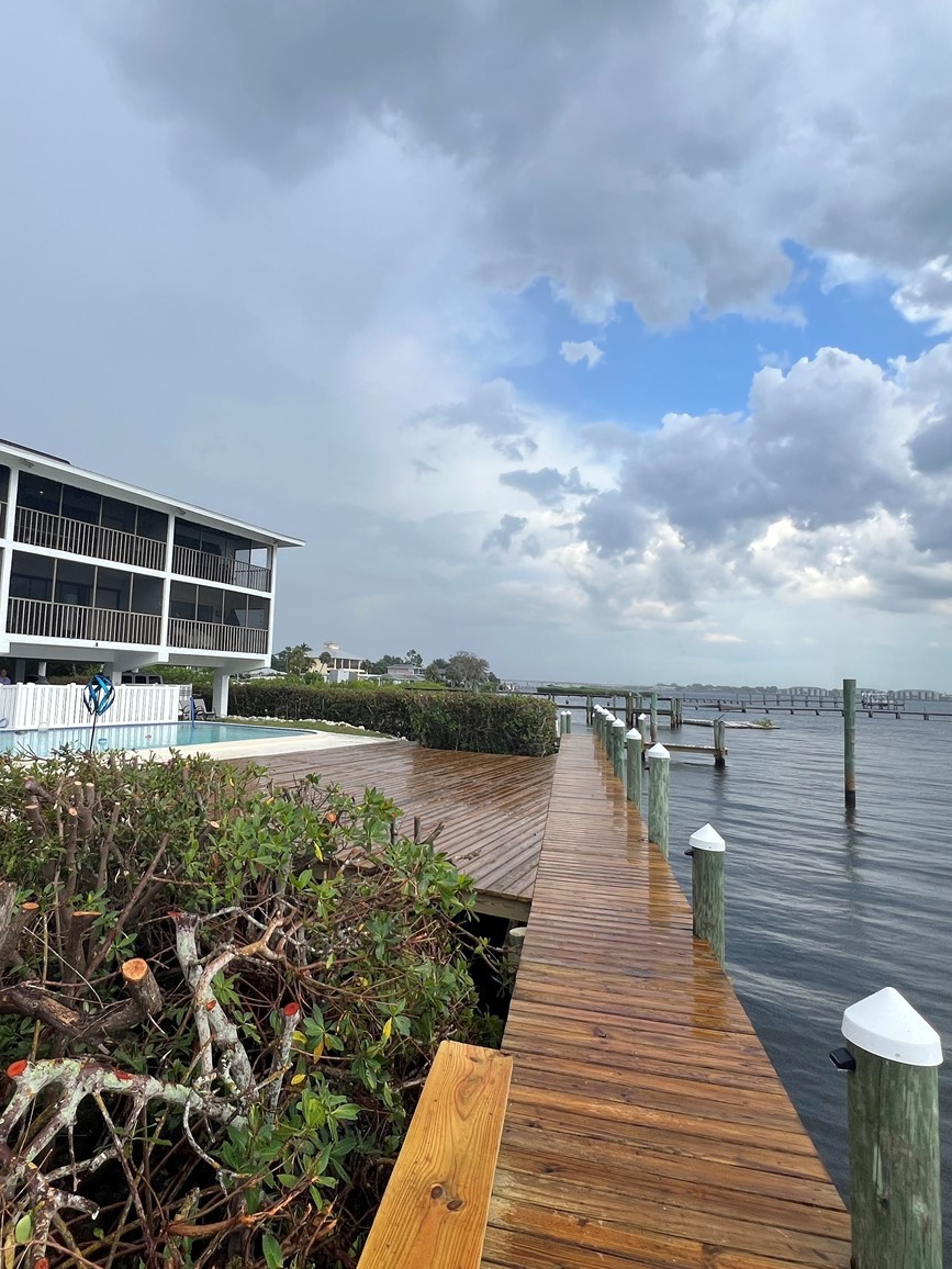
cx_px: 380
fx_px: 660
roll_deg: -1.7
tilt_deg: +3.5
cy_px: 628
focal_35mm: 18
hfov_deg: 70.8
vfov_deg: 87.8
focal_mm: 1.57
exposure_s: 1/1096
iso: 32
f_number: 1.8
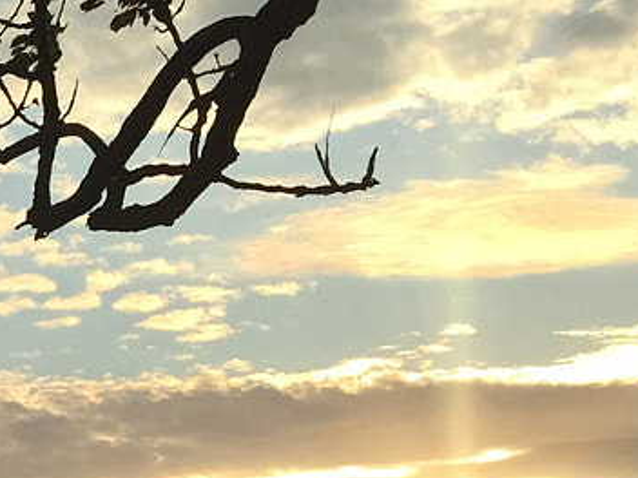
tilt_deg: -0.2
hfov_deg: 12.6
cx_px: -730
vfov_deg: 10.7
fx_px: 2433
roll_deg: -1.0
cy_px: 766
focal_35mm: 132
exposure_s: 1/1883
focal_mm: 4.15
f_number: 2.2
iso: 32
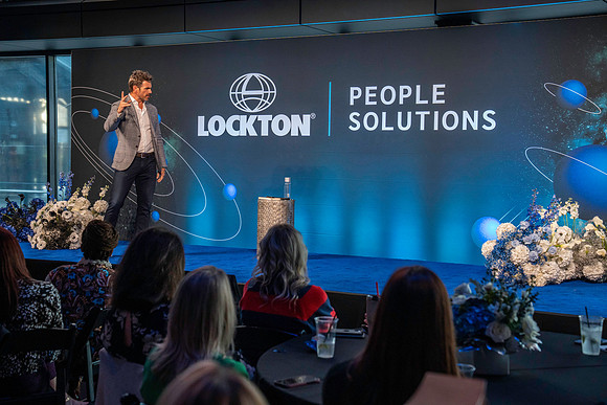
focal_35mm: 55
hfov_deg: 36.2
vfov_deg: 24.6
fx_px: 928
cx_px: 304
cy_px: 202
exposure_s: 1/200
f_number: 4.5
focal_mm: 55
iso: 4000
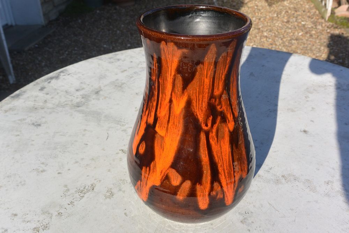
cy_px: 116
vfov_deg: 36.0
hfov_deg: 51.9
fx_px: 359
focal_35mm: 37
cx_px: 174
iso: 160
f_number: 6.3
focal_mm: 14
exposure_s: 1/640
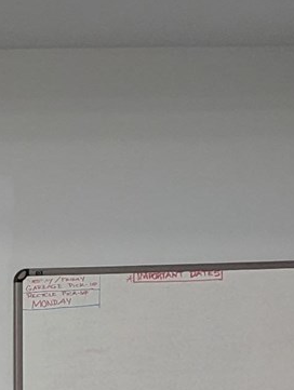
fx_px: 1728
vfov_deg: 12.2
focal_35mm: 153
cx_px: -467
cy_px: 602
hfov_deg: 8.6
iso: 206
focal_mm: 6.81
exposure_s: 1/131
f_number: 1.85
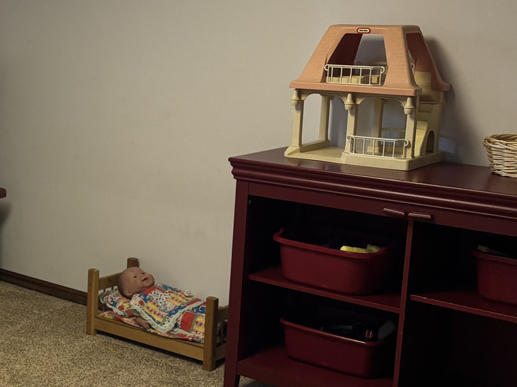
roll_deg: +0.2
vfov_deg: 22.2
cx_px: -88
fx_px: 986
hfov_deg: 26.4
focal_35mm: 66
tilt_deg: -10.2
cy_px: 171
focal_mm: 5.96
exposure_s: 1/60
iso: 125
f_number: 1.6
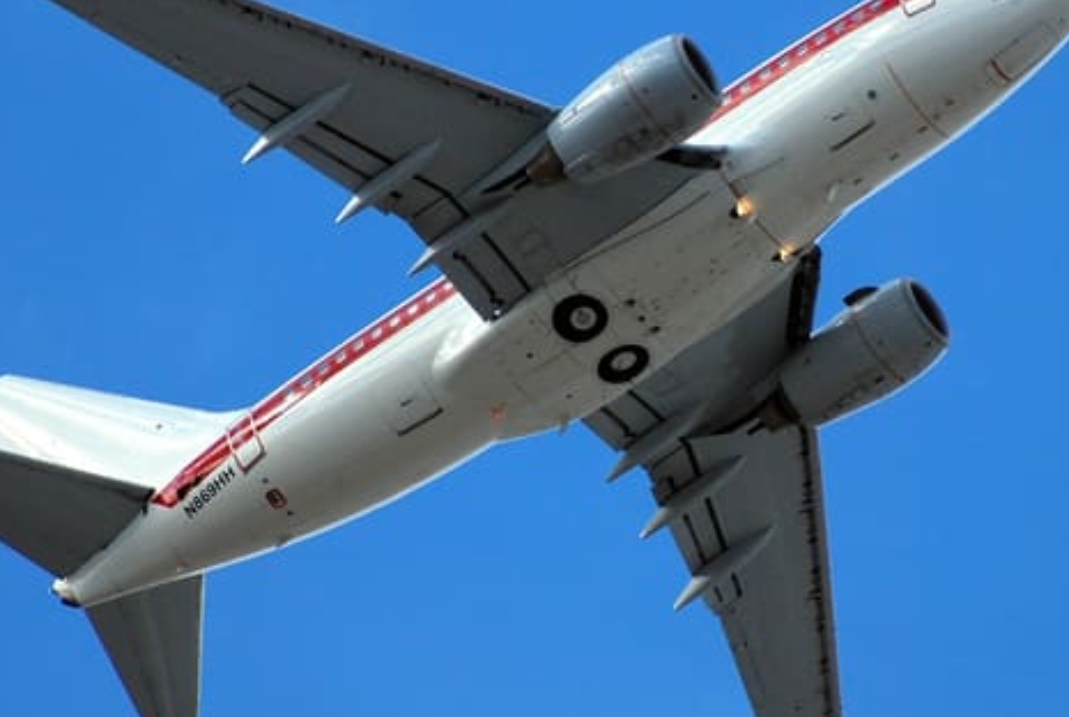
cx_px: 508
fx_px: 18446
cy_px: 342
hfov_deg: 3.3
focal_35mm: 620
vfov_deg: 2.2
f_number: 5.6
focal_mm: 300
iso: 100
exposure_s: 1/640
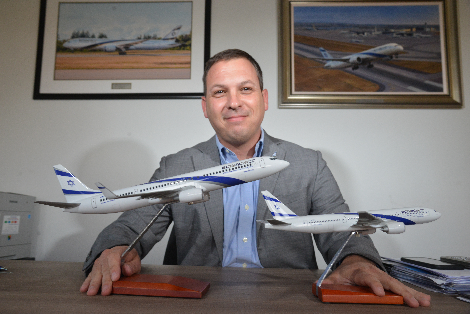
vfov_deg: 42.4
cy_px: 157
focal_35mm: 31
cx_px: 235
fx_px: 405
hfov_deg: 60.3
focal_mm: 31
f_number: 7.1
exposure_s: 1/80
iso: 1600
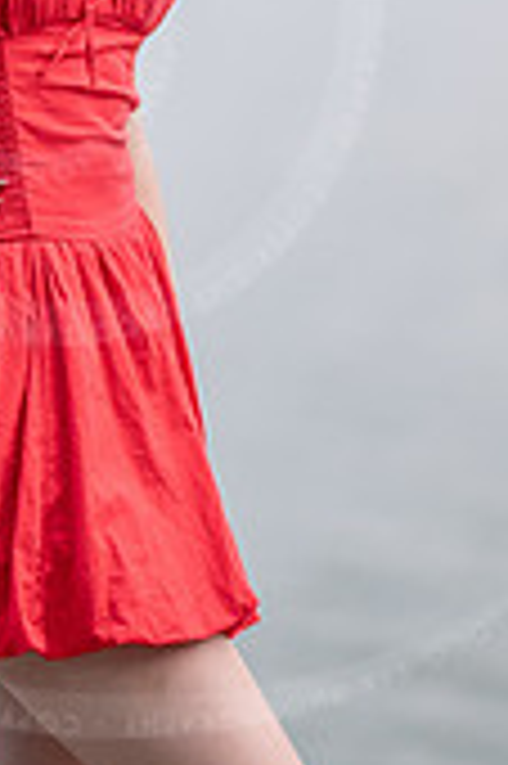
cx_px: 72
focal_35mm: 225
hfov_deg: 6.1
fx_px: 4772
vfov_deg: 9.1
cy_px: 153
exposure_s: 1/320
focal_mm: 85
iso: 100
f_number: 1.2
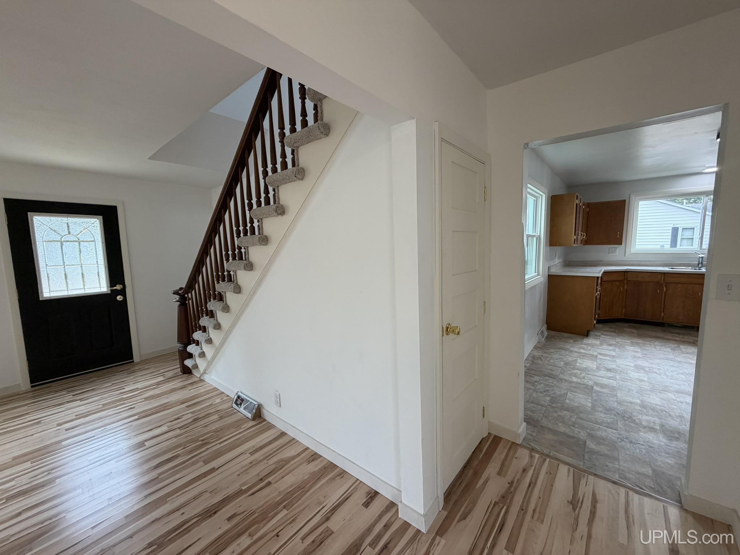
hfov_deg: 102.1
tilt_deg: -5.7
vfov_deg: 85.7
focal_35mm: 14
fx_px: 299
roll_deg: +1.1
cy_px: 278
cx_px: 370
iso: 160
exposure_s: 1/120
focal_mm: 2.22
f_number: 2.2
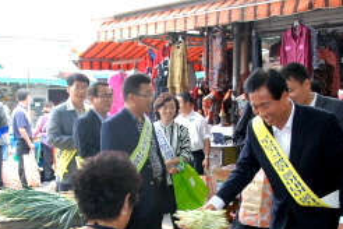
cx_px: 183
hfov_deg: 32.9
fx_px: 581
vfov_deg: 21.9
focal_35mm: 61
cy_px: 189
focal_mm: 20
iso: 800
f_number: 5
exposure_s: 1/200
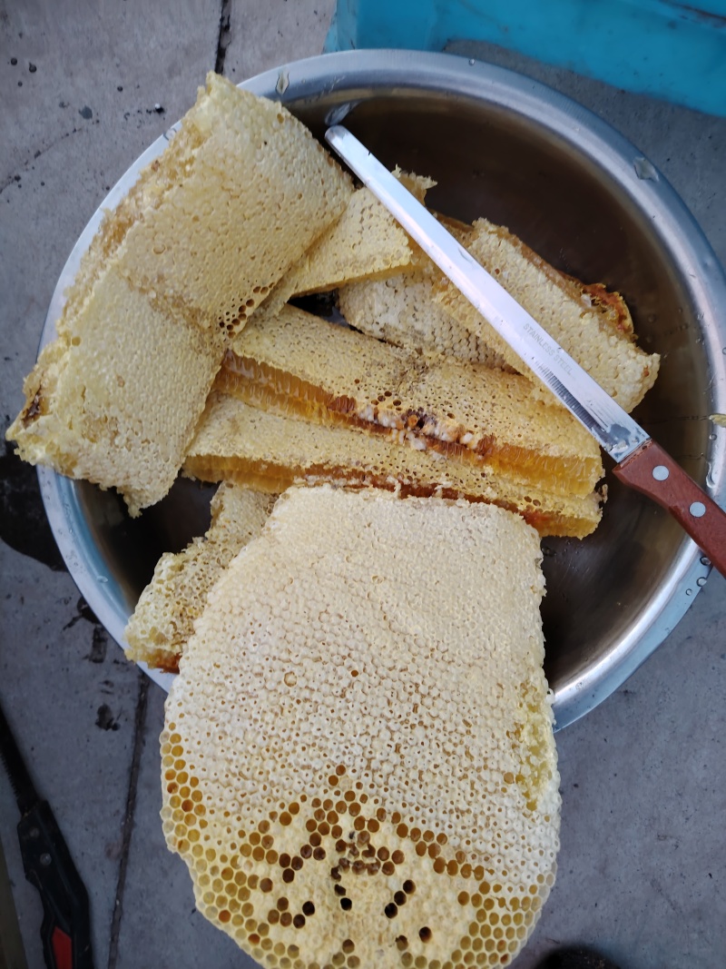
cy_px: 484
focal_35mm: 24
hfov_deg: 56.8
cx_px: 363
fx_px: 671
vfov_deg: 71.6
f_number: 1.75
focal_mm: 5.25
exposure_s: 1/33.3
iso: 1494
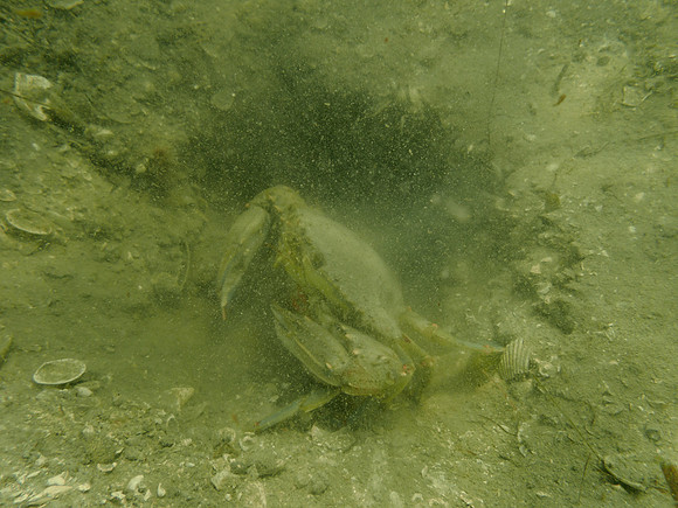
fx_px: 490
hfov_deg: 69.4
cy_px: 254
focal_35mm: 25
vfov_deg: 54.9
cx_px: 339
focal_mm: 4.5
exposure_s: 1/800
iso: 100
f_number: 2.8
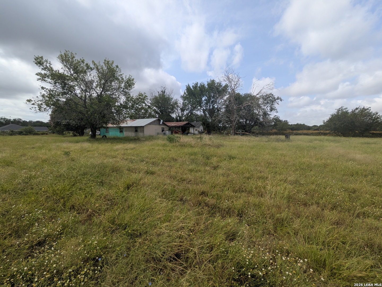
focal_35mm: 14
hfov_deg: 102.1
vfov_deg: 85.7
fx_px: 154
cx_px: 191
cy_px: 144
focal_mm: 1.83
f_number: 2.2
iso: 50
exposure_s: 1/1553
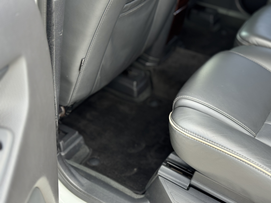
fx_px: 376
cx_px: 136
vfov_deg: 30.3
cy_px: 102
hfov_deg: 39.7
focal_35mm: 48
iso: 100
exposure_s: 1/169
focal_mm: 6.76
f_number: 1.78
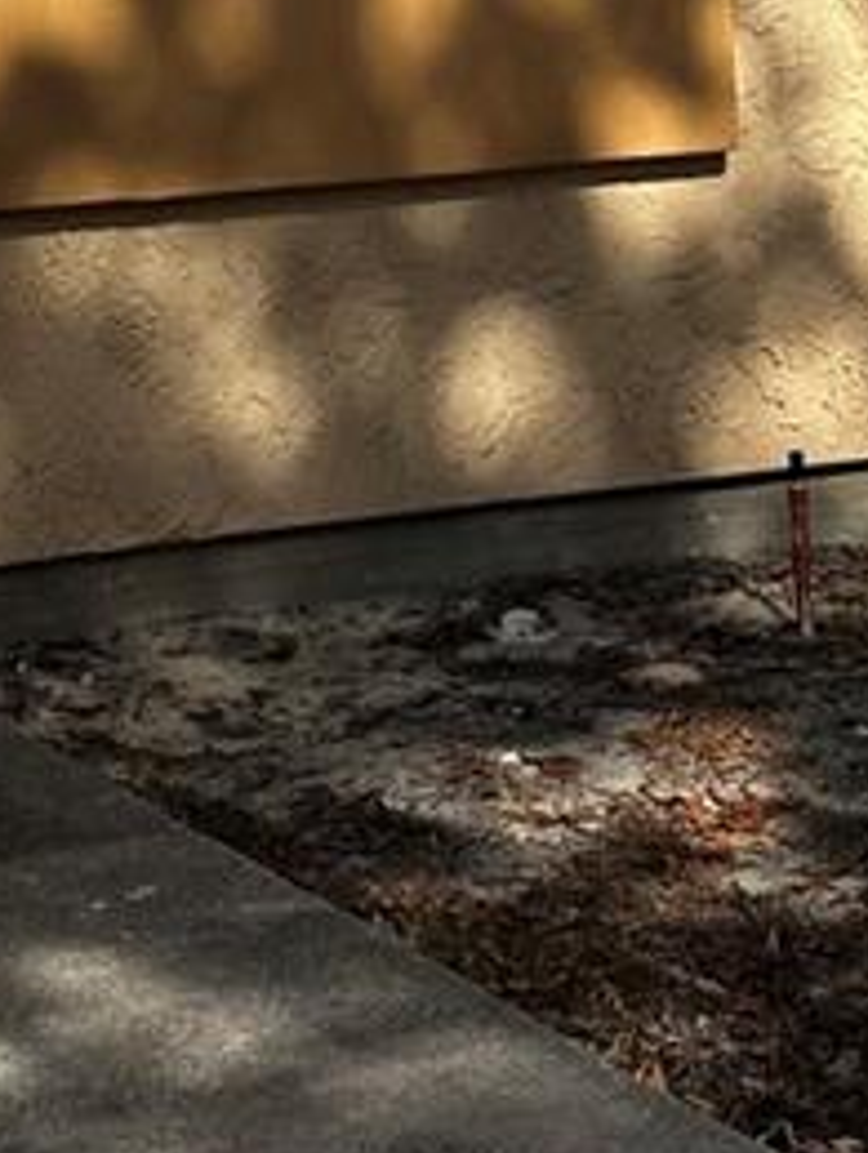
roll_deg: +1.8
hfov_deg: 13.3
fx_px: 3702
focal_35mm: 111
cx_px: 267
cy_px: -183
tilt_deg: +1.6
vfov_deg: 17.0
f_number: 1.78
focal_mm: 6.86
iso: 80
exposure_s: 1/4348
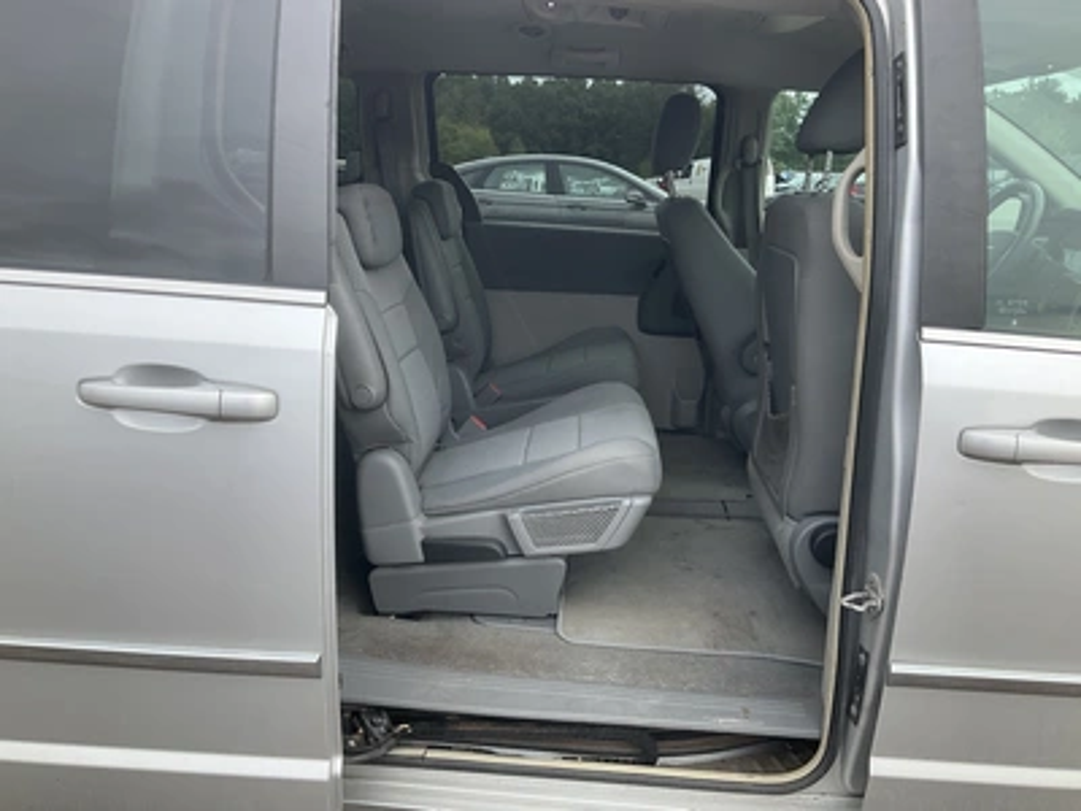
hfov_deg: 61.7
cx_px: 540
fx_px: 906
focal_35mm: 29
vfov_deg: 48.2
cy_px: 406
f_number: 1.8
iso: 25
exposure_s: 1/446
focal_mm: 3
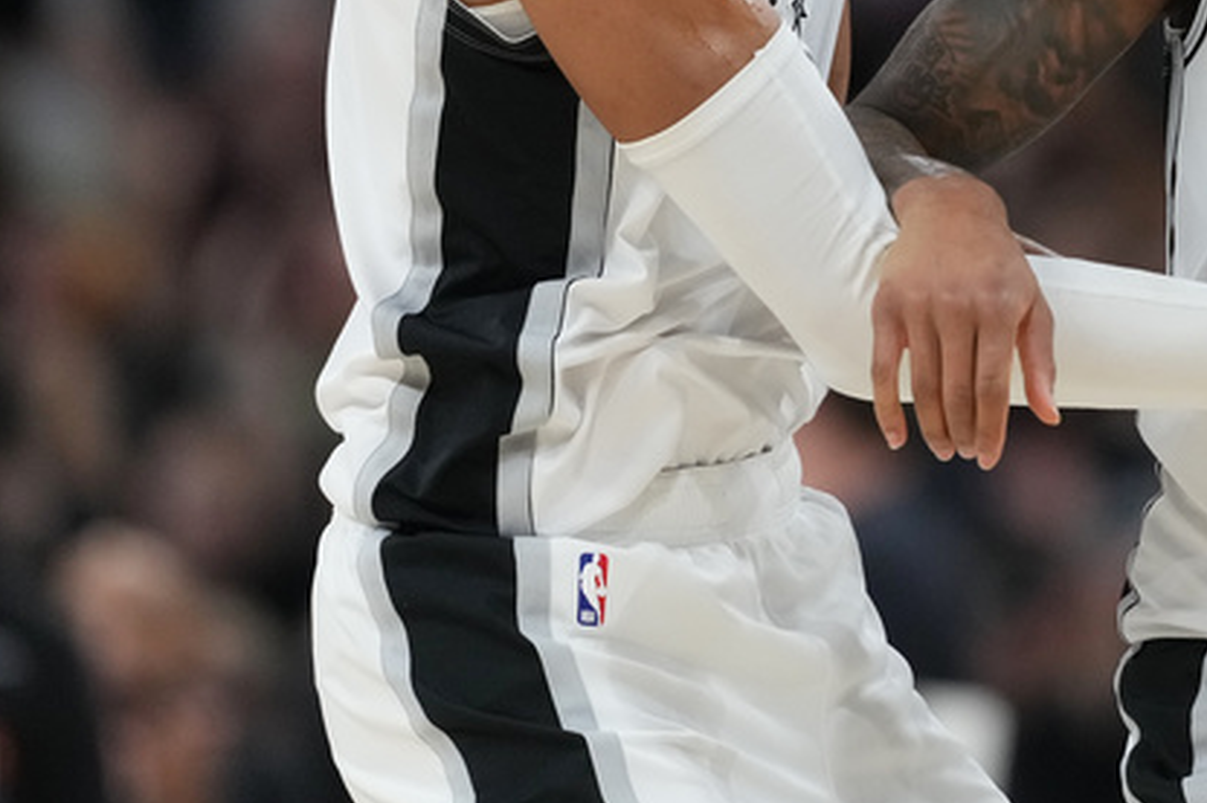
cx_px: 978
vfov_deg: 1.9
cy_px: -23
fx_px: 24766
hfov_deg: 2.8
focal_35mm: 739
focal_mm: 300
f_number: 2.8
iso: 3200
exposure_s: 1/2000
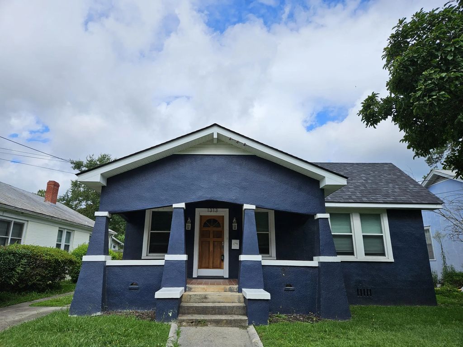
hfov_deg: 73.9
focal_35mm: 23
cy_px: 174
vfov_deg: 58.9
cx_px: 232
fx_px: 308
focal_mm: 5.4
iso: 25
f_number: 1.8
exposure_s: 1/2151
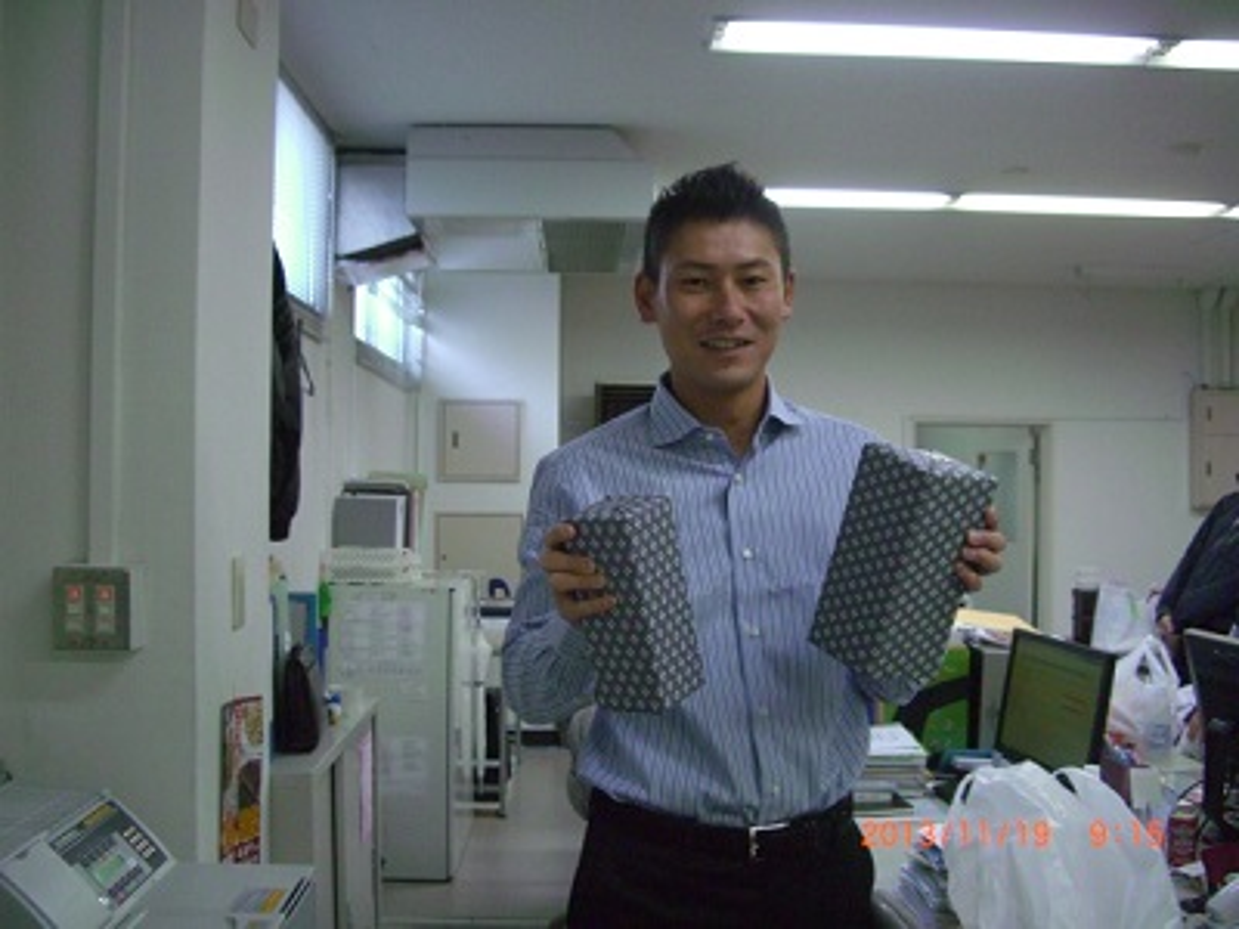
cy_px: 464
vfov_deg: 37.7
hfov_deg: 49.0
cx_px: 620
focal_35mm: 38
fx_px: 1360
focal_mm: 7.9
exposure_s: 1/125
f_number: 2.8
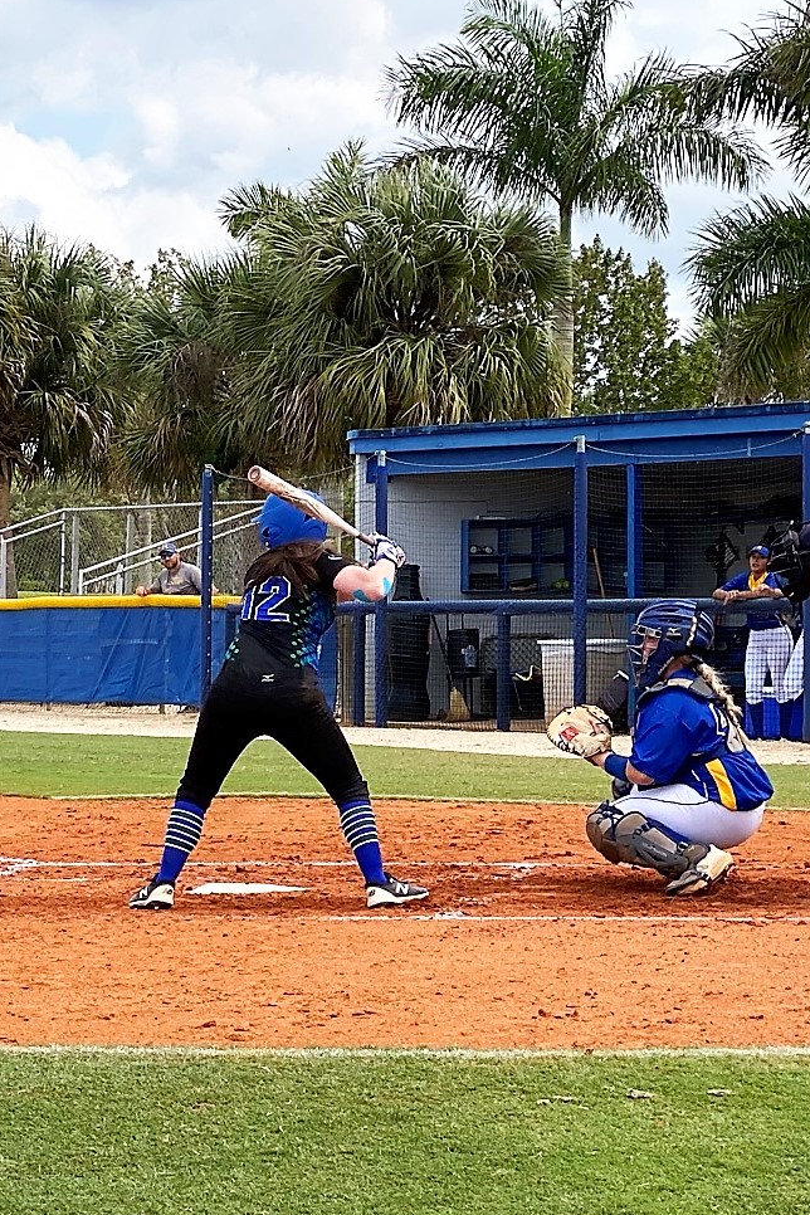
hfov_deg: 15.9
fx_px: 2902
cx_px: 277
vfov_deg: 23.6
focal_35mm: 86
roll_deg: +0.0
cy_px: 688
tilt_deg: -4.7
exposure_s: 1/727
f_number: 2
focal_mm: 6
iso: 20
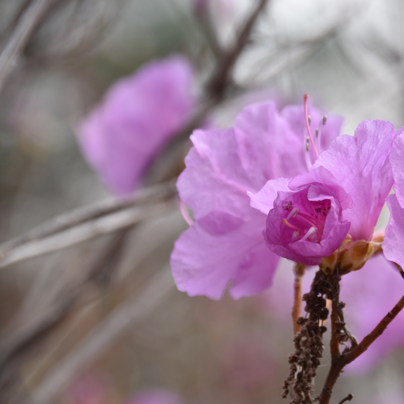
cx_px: 301
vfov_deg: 4.9
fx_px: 4683
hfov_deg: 4.9
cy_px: 202
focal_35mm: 355
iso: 200
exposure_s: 1/80
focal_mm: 185
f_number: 9
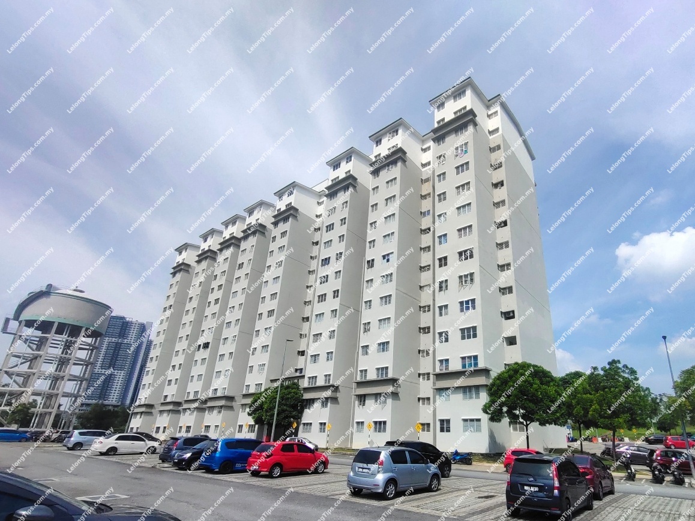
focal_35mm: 16
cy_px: 260
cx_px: 348
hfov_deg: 94.5
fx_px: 321
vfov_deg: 78.1
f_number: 2.2
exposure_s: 1/1668
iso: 50
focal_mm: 1.66
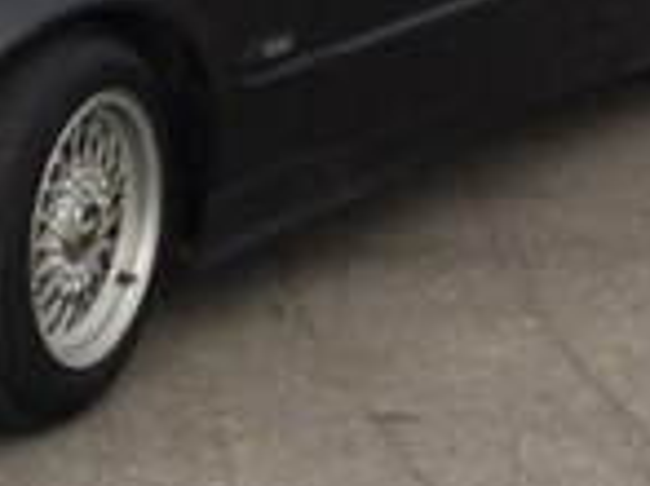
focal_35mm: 130
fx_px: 2439
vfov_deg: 11.0
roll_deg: -1.4
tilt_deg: -11.8
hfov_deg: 15.2
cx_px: 358
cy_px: -192
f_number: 2.2
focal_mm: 4.15
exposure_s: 1/855
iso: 32
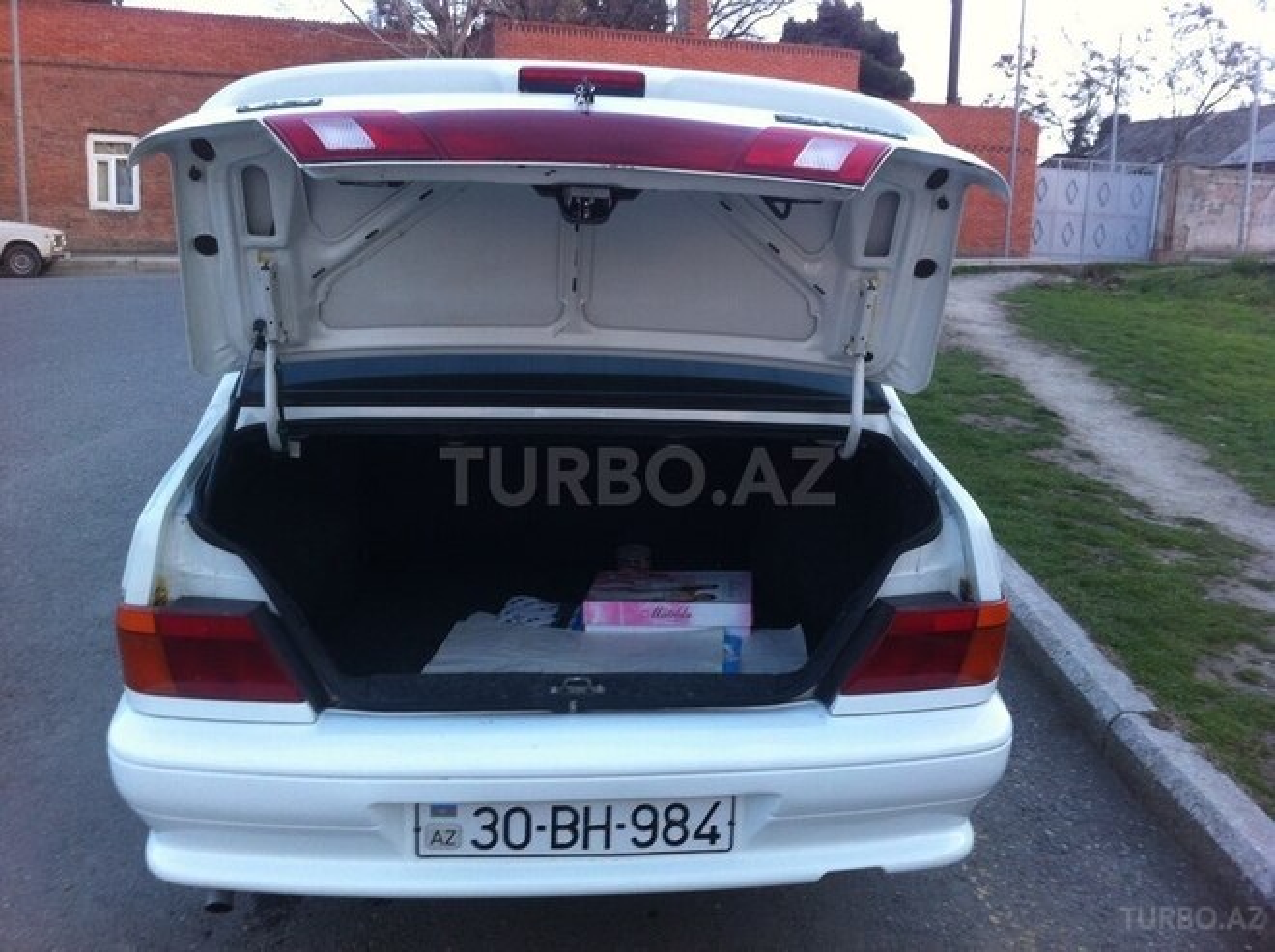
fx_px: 1287
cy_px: 476
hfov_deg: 52.7
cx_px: 638
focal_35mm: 35
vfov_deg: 40.6
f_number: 2.8
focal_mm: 3.85
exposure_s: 1/15
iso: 80
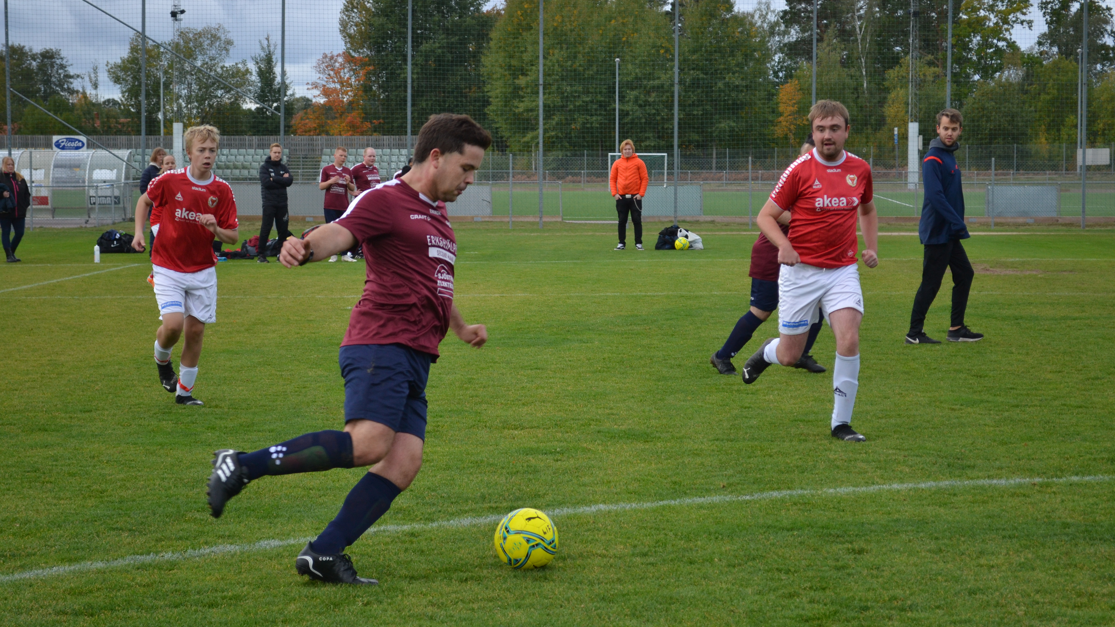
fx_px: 2558
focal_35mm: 87
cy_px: 308
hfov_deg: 24.6
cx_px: 558
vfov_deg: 14.0
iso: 450
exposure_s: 1/500
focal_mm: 55
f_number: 5.6
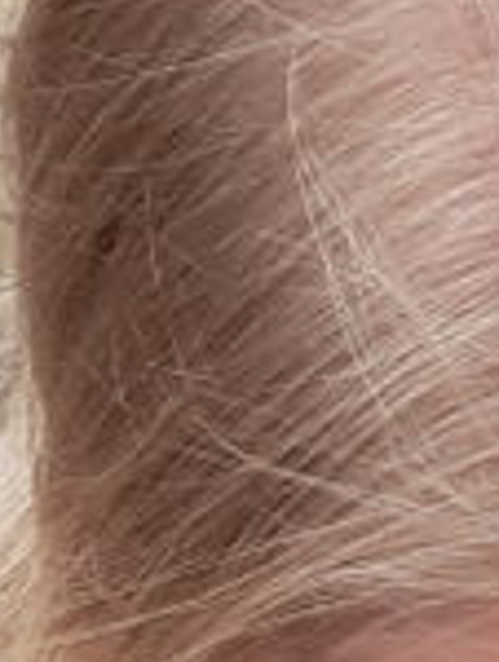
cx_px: 790
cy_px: 119
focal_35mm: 128
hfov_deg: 11.1
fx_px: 2453
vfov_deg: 15.3
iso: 40
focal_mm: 2.53
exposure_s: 1/215
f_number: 1.9
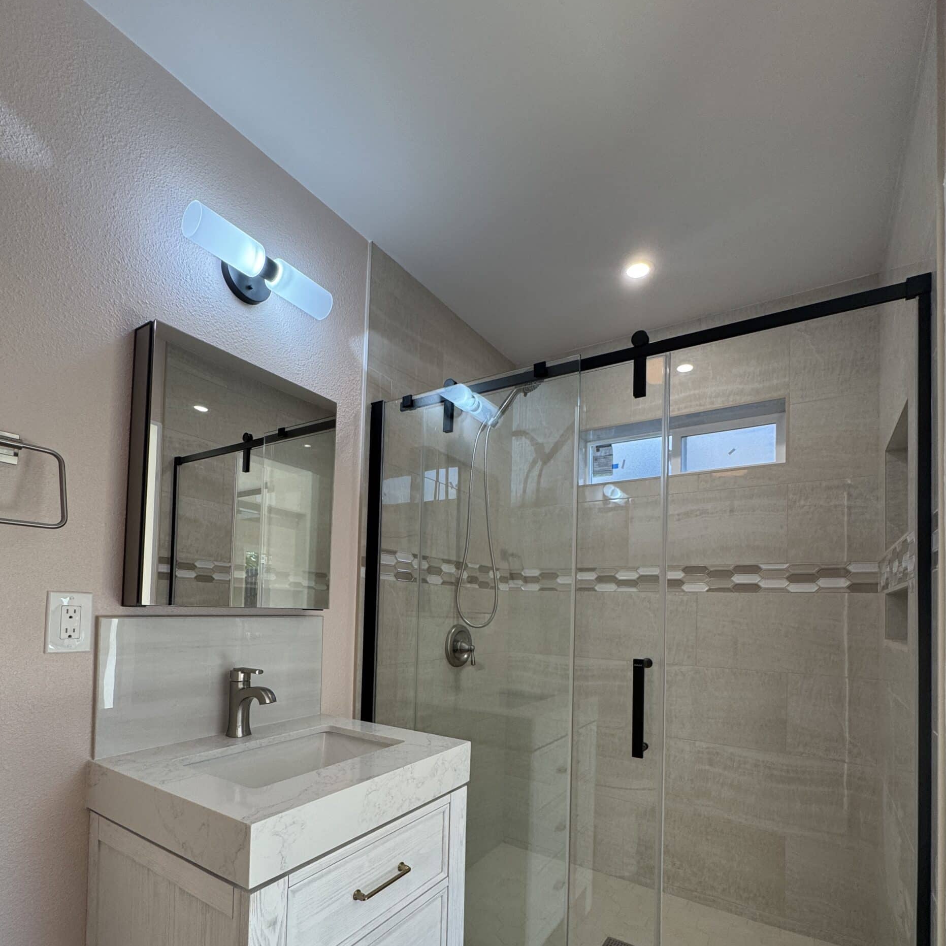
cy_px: 596
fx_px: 526
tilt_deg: +1.3
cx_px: 479
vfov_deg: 82.2
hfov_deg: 84.0
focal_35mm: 17
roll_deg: -1.6
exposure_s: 1/120
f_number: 2.2
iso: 125
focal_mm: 2.22
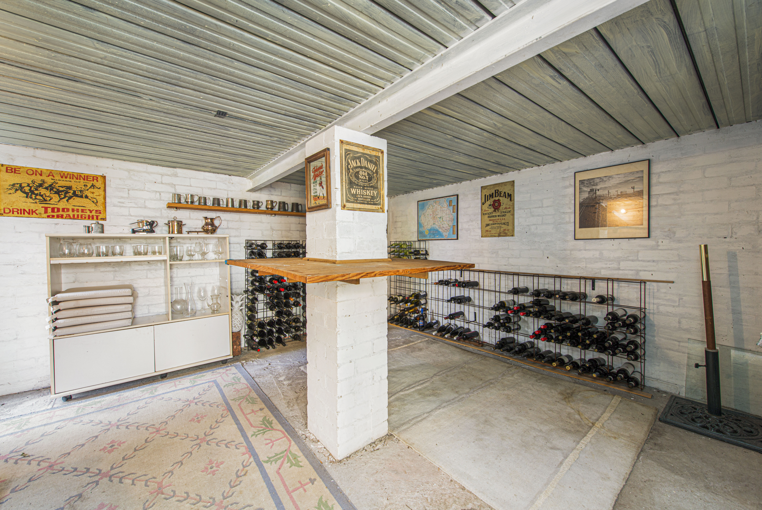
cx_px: 381
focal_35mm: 14
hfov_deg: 104.2
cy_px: 255
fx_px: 297
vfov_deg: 81.4
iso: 100
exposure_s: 2
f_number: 8
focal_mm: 14
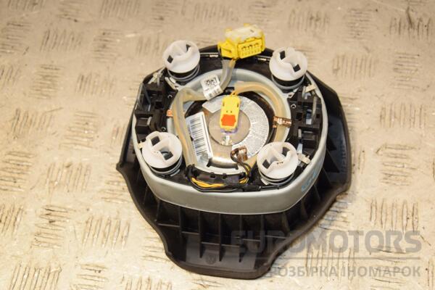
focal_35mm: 60
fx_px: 725
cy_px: 145
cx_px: 218
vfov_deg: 22.6
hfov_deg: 33.4
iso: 800
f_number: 7.1
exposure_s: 1/200
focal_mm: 40
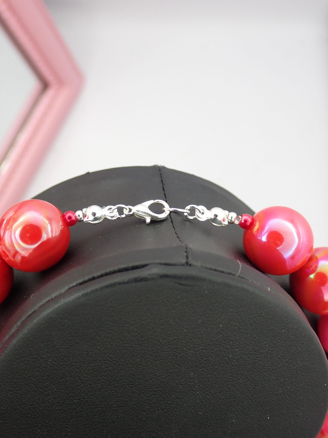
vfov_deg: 40.4
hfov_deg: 30.9
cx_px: 164
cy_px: 219
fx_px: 594
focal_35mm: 47
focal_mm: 8.4
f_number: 3.1
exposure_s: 1/100
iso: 200
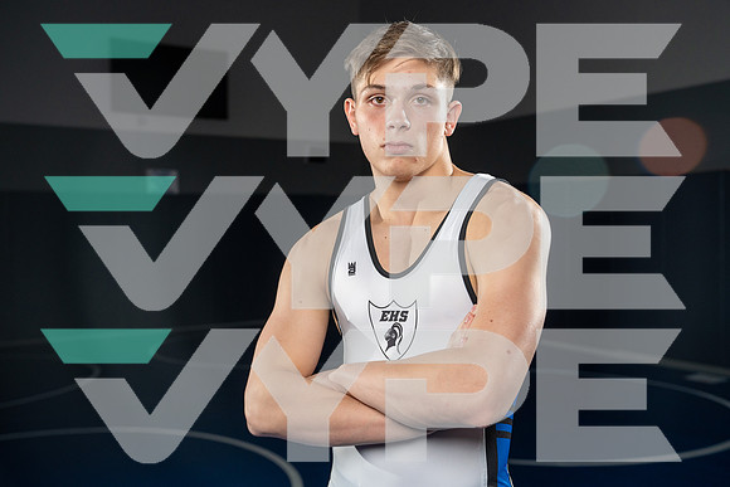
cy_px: 244
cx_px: 365
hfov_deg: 47.4
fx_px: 832
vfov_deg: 32.6
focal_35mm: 41
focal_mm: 41
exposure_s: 1/125
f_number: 4
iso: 800
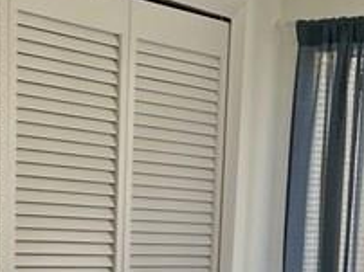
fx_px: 1386
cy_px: 578
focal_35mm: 132
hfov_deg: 15.0
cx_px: 162
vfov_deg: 10.2
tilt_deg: -14.1
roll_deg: -2.7
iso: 64
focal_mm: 4.2
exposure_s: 1/60
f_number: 1.6
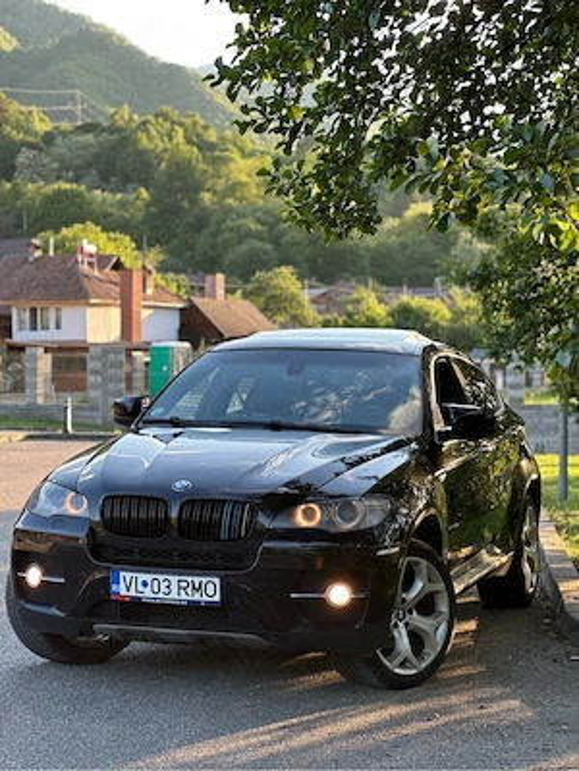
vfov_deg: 25.3
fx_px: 1717
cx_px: 290
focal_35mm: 77
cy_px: 386
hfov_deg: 19.1
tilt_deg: +0.1
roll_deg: -1.1
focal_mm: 9
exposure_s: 1/121
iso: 80
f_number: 2.8
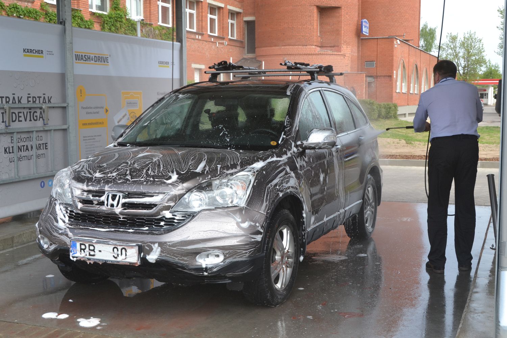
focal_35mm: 48
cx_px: 254
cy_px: 169
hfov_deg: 41.1
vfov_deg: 28.1
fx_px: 676
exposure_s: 1/250
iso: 400
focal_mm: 32
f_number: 10
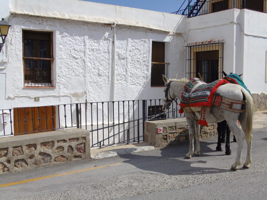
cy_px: 100
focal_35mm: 44
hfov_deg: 43.0
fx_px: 339
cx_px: 134
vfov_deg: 32.9
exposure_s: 1/250
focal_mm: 8
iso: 100
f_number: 10.6
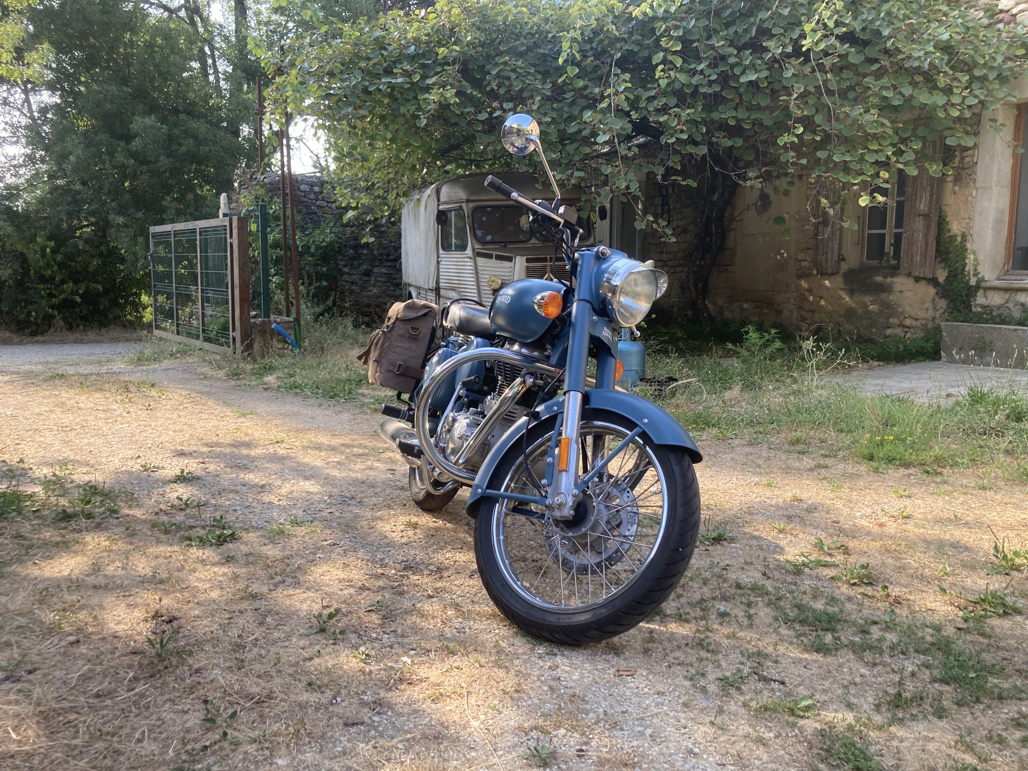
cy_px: 386
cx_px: 514
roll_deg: -0.9
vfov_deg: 49.7
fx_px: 832
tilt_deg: -7.3
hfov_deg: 63.4
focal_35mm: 28
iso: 20
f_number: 1.8
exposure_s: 1/234
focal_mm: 3.99
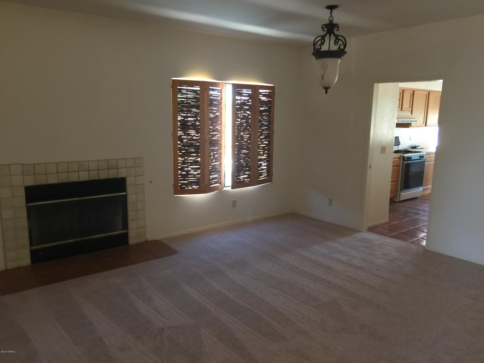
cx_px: 242
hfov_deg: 61.7
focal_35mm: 29
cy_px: 182
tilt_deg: -5.5
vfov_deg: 48.2
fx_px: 405
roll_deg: -0.1
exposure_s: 1/15
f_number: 2.2
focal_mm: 4.15
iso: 80
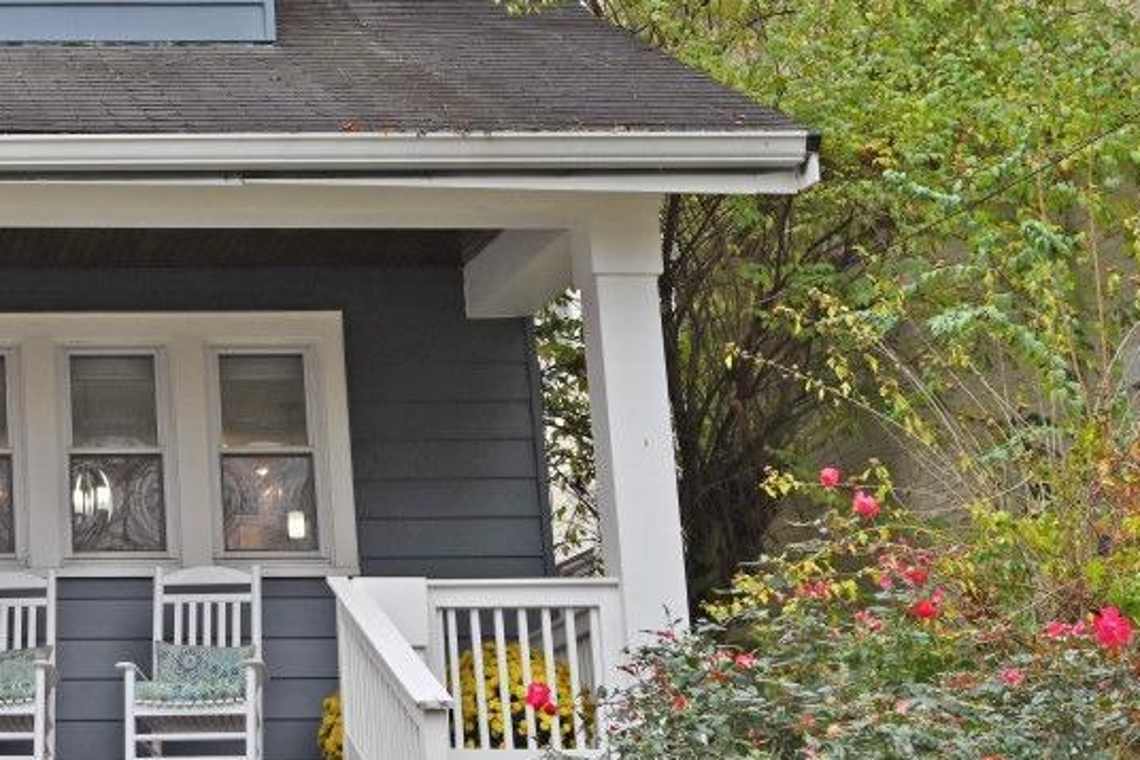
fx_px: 2659
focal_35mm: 84
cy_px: 247
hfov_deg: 22.2
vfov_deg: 16.2
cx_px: -247
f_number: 5.6
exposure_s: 1/250
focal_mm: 30
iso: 160
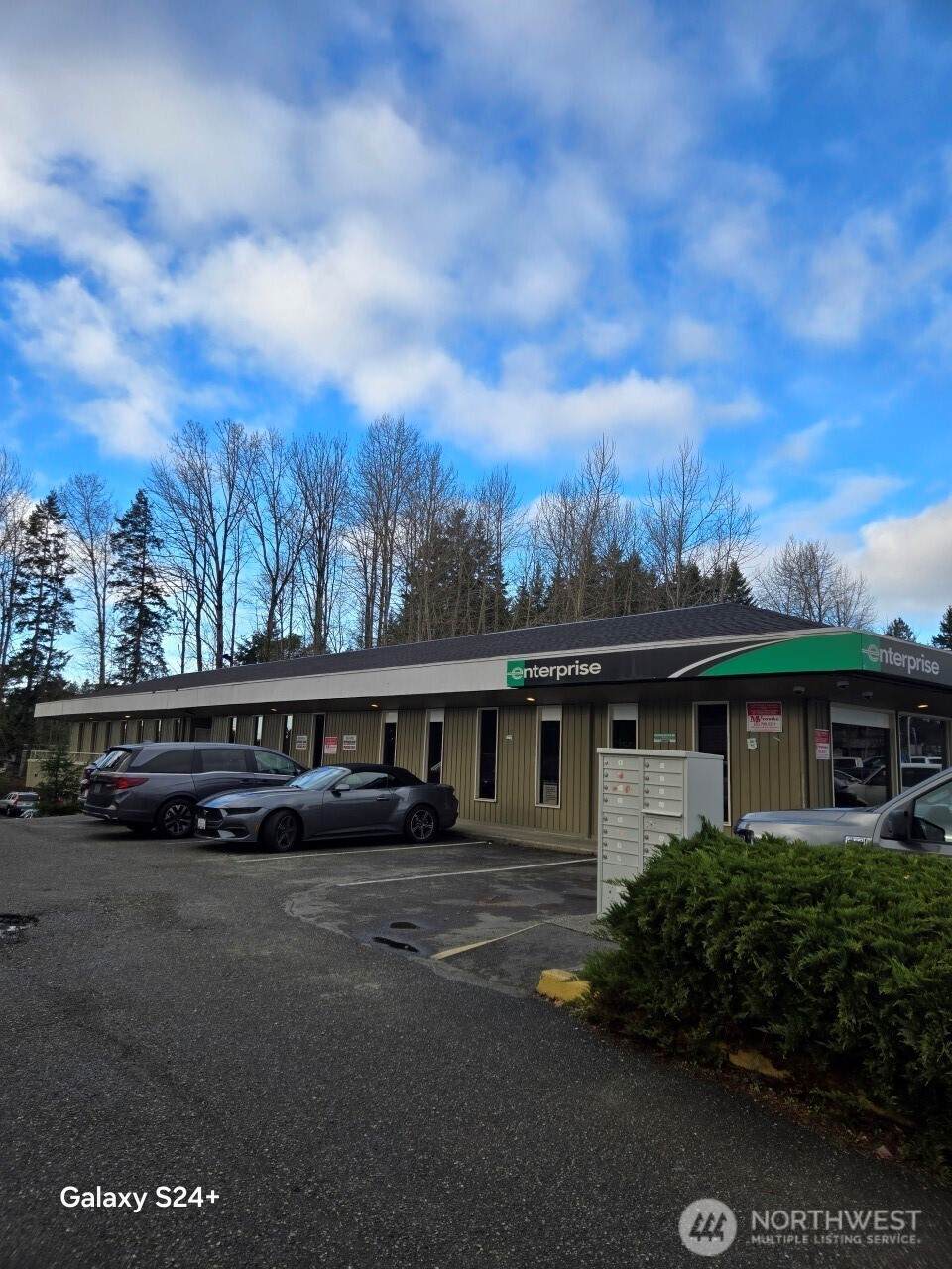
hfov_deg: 58.9
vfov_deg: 73.9
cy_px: 634
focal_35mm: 23
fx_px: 843
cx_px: 476
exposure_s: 1/717
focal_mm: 5.4
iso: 25
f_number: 1.8
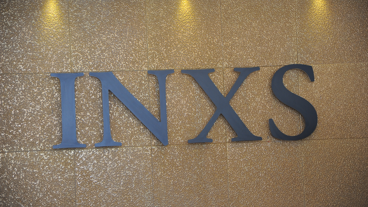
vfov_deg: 9.6
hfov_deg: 17.0
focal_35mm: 126
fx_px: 1230
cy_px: 102
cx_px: 184
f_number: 5.6
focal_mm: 120
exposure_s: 1/125
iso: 800
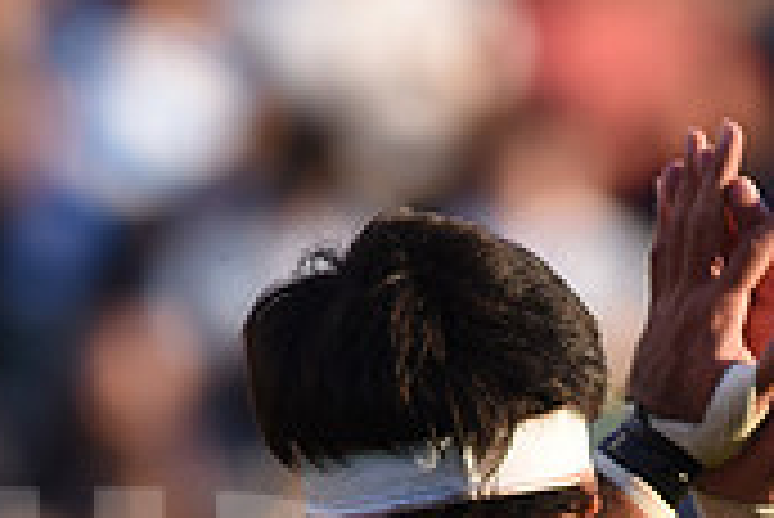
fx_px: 30447
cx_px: 986
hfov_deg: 1.5
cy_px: 827
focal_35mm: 1415
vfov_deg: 1.0
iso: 640
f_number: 4
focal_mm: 420
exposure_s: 1/2000
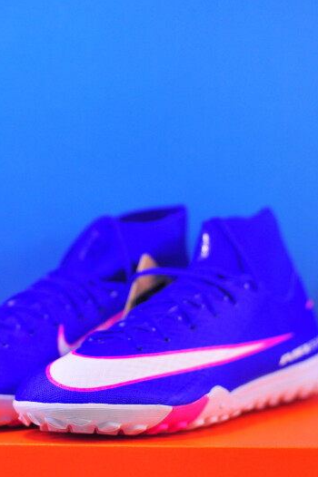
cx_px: 99
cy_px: 240
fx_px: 1512
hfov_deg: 12.0
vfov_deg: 18.0
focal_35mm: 114
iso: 250
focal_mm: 50
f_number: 2
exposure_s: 1/320
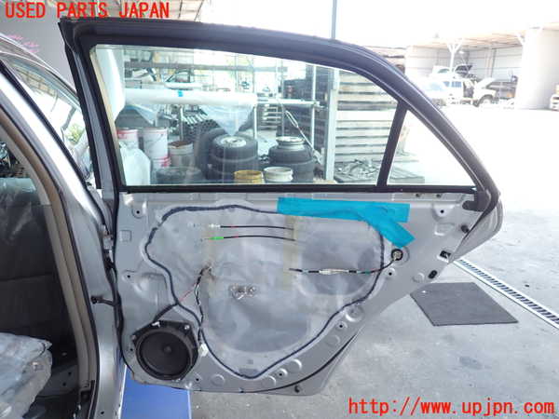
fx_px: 404
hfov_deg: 69.4
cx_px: 280
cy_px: 210
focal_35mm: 25
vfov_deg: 54.9
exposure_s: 1/100
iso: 100
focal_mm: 4.5
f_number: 2
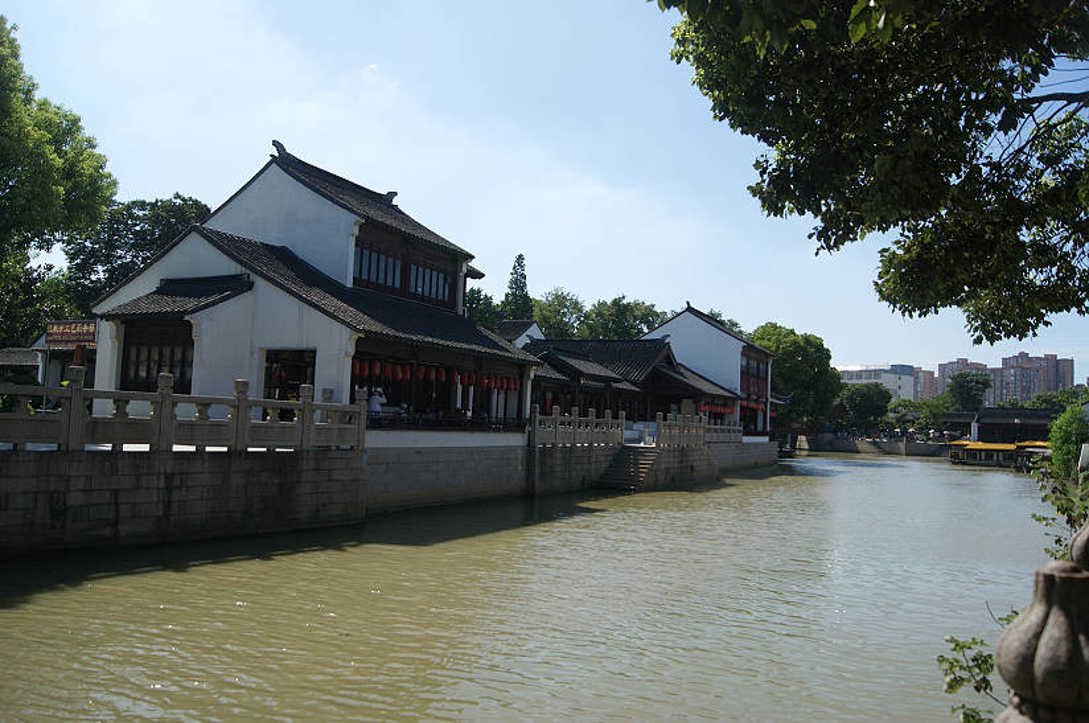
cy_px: 362
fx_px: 816
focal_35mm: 27
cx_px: 544
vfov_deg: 47.8
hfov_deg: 67.5
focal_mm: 18
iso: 100
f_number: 4.5
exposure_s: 1/640
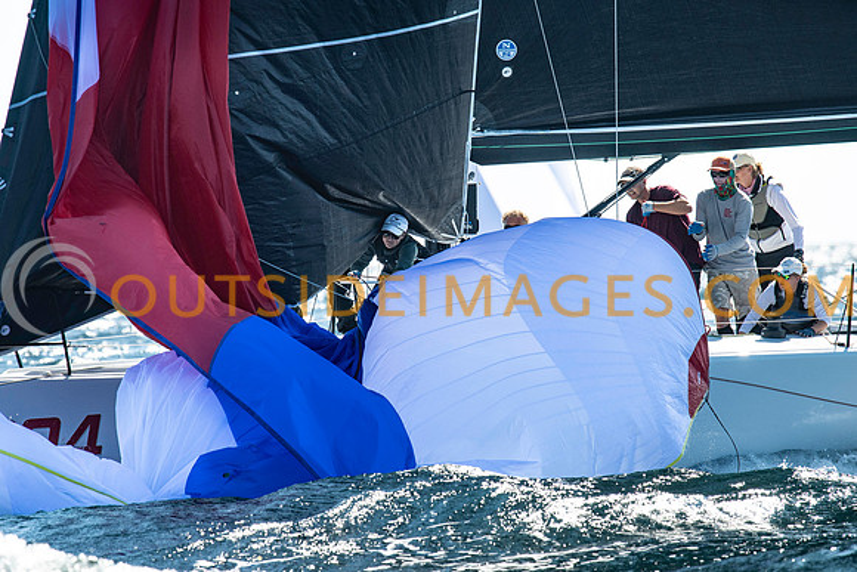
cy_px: 286
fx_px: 11032
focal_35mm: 463
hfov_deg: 4.4
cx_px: 428
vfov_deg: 3.0
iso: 320
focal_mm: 300
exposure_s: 1/1250
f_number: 5
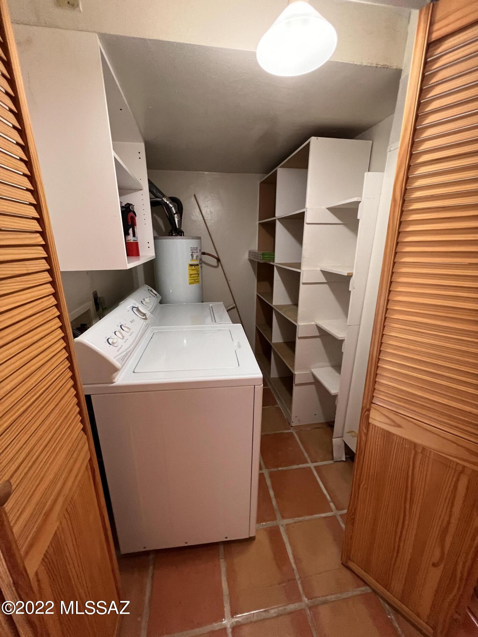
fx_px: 239
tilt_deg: -16.9
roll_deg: -0.4
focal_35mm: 13
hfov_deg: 89.9
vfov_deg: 106.2
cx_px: 239
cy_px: 318
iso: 500
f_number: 1.8
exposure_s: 1/60
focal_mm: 1.57
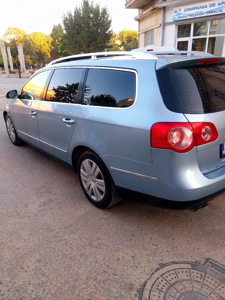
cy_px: 150
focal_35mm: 26
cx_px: 112
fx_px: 225
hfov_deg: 53.1
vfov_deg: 67.3
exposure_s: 1/50
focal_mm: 4
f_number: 1.8
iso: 40
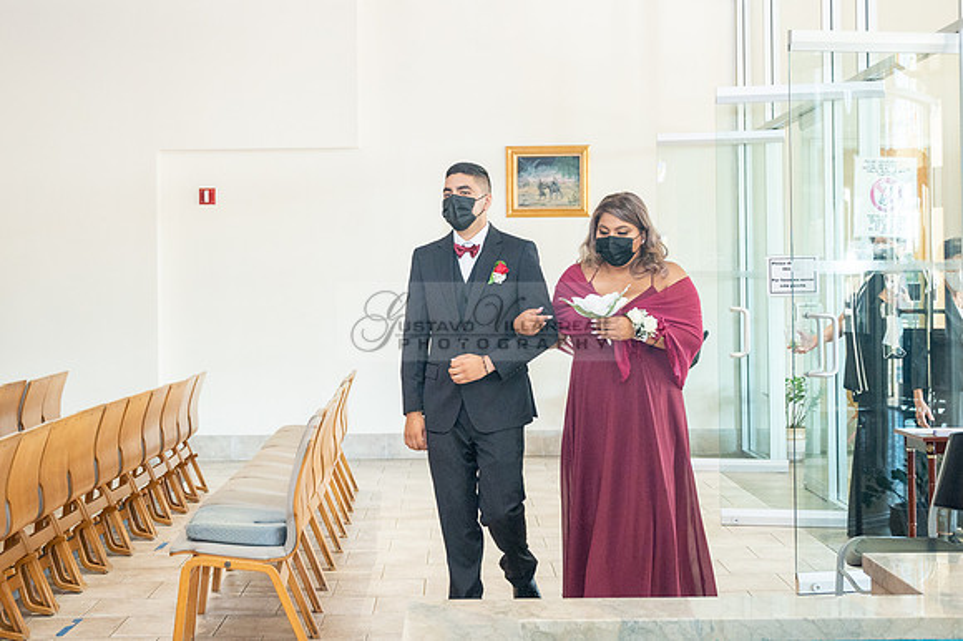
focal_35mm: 59
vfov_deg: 22.8
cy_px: 267
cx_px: 445
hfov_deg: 33.8
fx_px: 1586
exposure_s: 1/200
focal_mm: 41
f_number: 4
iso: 2000
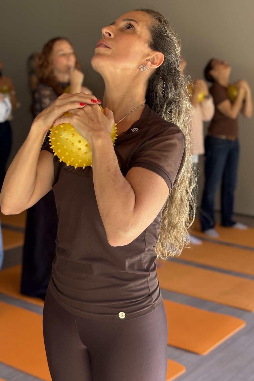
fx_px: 635
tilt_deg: -9.6
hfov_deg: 22.6
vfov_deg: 33.4
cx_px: 108
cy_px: 175
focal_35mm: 60
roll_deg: -0.7
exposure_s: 1/222
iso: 50
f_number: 1.6
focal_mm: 5.96
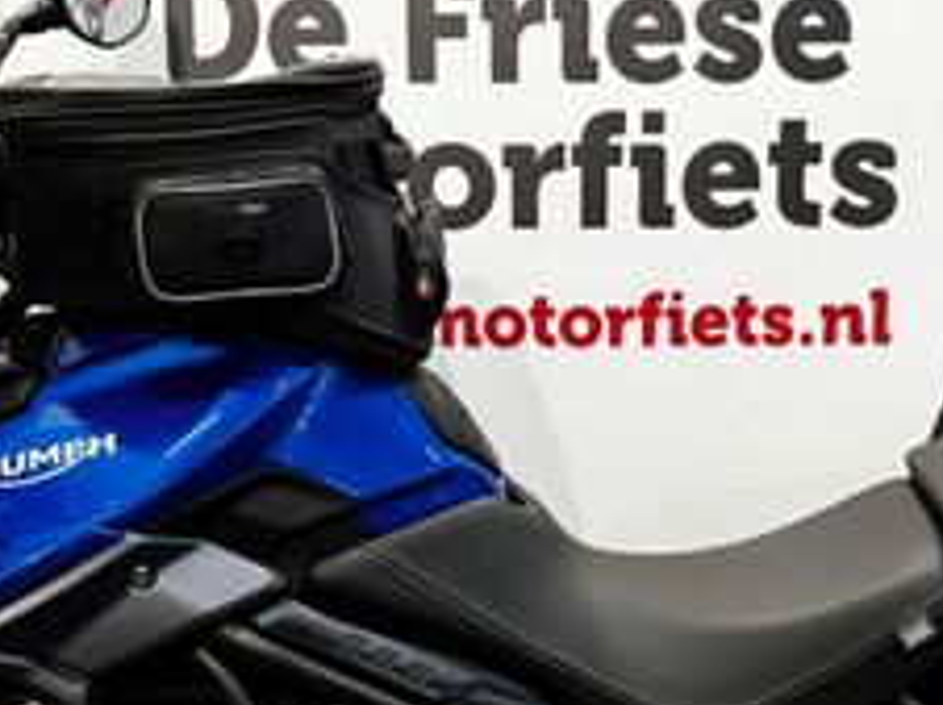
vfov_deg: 20.6
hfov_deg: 28.6
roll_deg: -1.0
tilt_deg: -15.7
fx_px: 1850
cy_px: 768
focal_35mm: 68
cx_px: 526
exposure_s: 1/50
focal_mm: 6.76
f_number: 1.78
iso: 500
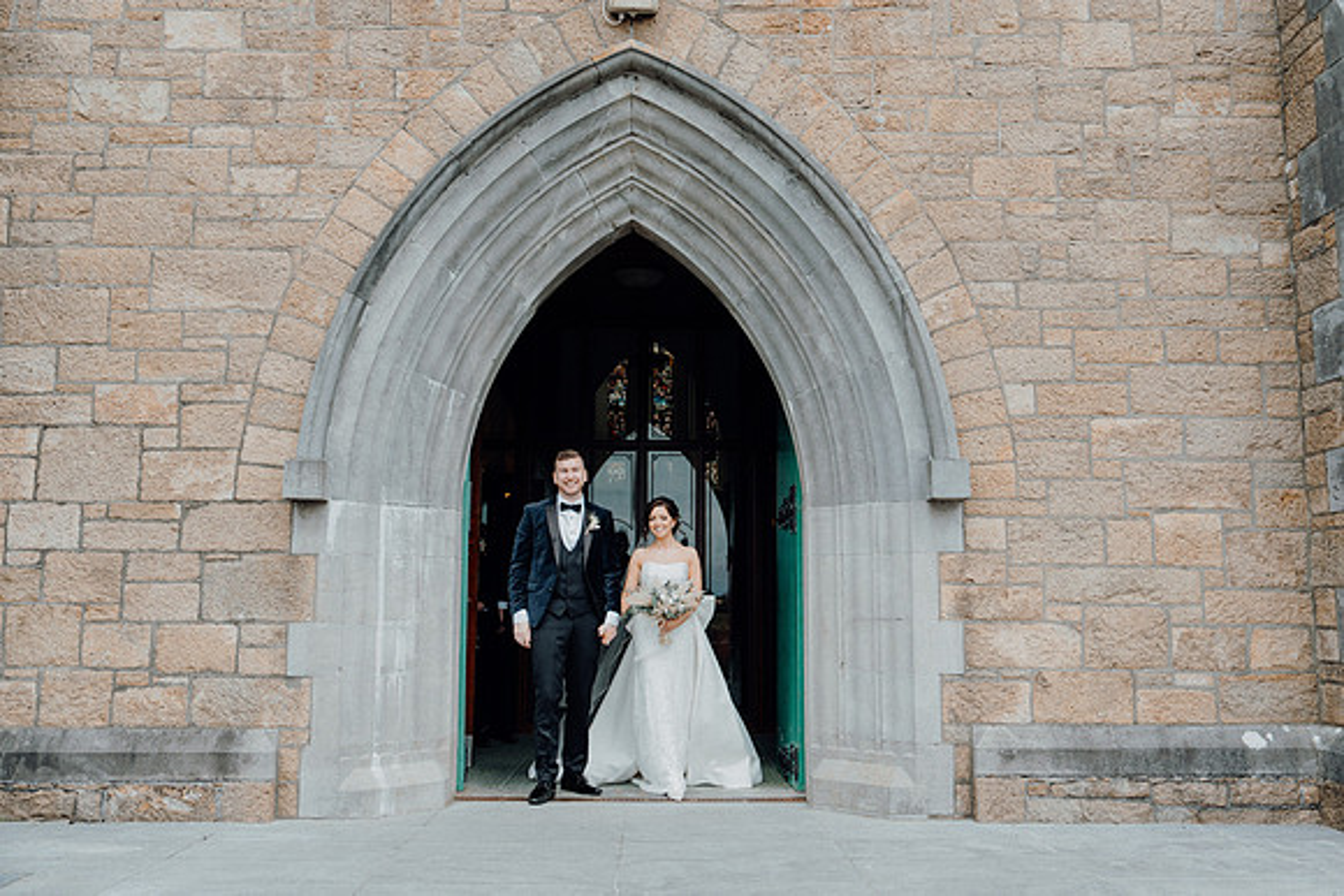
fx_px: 1232
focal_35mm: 33
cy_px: 448
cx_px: 672
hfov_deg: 57.2
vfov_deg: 40.0
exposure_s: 1/400
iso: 125
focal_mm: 33
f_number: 3.5
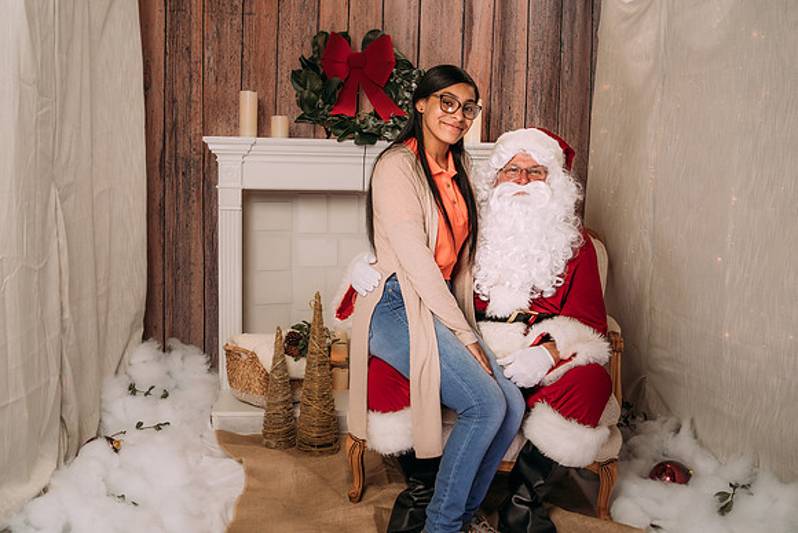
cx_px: 403
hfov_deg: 49.0
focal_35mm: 40
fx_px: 876
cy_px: 249
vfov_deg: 33.8
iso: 100
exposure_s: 1/100
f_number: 5
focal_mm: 35
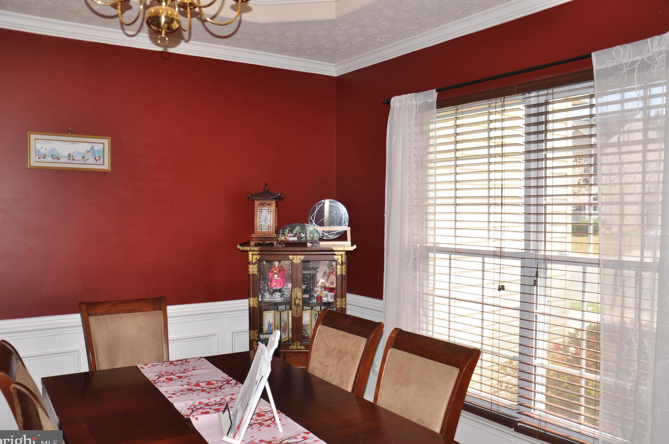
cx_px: 333
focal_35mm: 33
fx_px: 604
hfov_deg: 58.0
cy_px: 225
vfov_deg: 40.4
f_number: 4.5
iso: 200
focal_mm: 21
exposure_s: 1/200
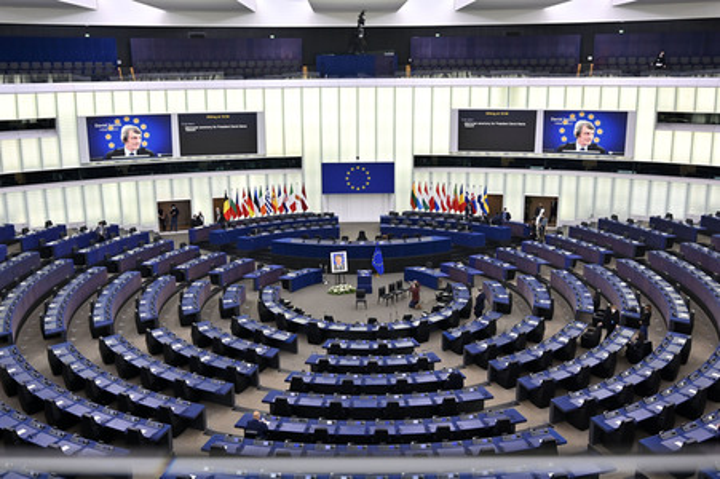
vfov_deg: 43.5
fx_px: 600
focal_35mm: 30
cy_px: 240
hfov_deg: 62.0
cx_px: 360
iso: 1000
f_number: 4
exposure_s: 1/250
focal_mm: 30
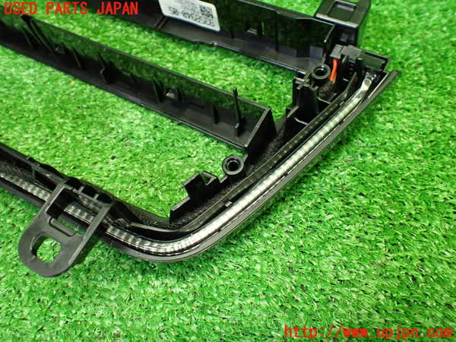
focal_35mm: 30
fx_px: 395
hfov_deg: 60.0
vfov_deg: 46.8
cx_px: 228
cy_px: 171
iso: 800
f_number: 2.3
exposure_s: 1/80
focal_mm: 5.4
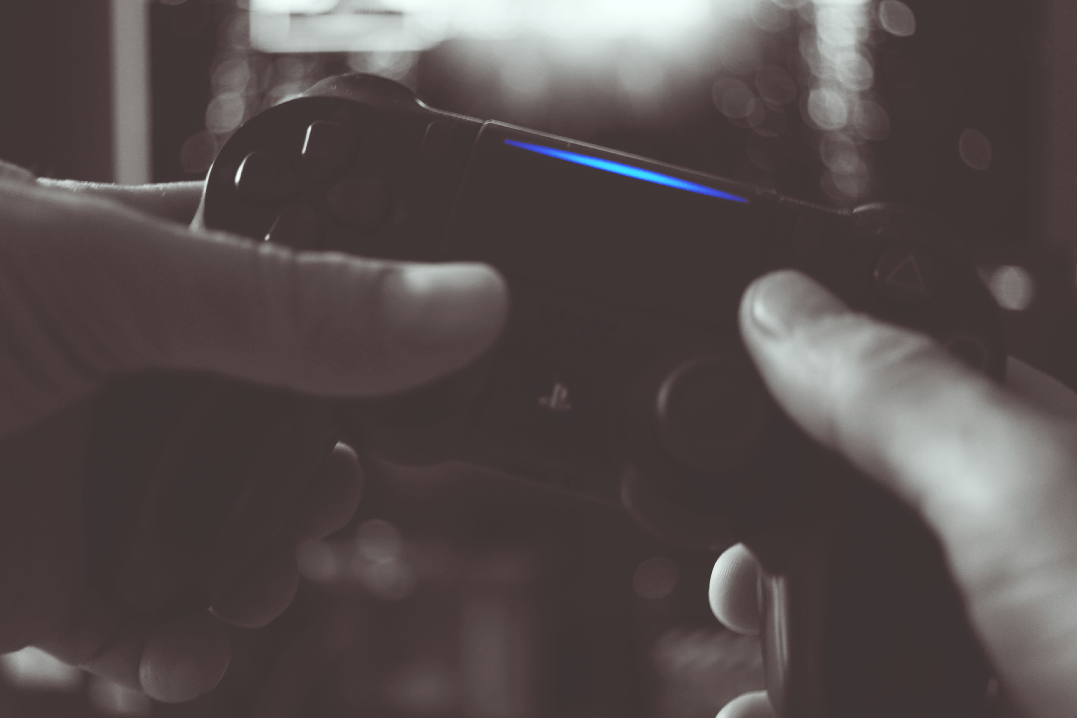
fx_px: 1346
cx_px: 538
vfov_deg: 29.9
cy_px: 359
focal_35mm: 45
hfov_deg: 43.6
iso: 400
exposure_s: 1/15
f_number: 2.8
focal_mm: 30
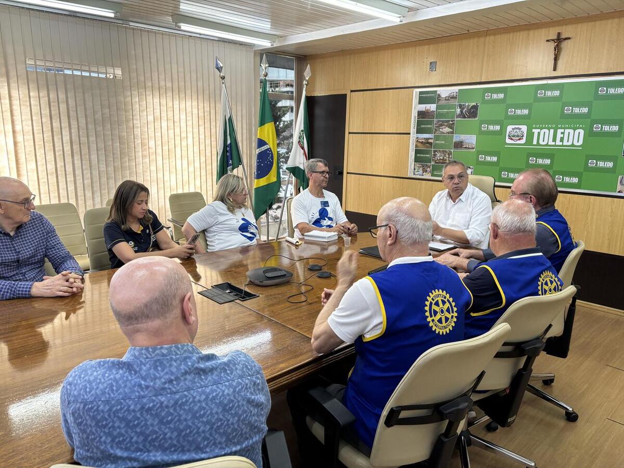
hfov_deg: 67.3
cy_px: 234
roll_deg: -0.7
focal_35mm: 26
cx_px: 312
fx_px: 469
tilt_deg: -12.1
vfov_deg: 53.1
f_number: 1.6
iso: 125
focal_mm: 5.96
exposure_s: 1/60
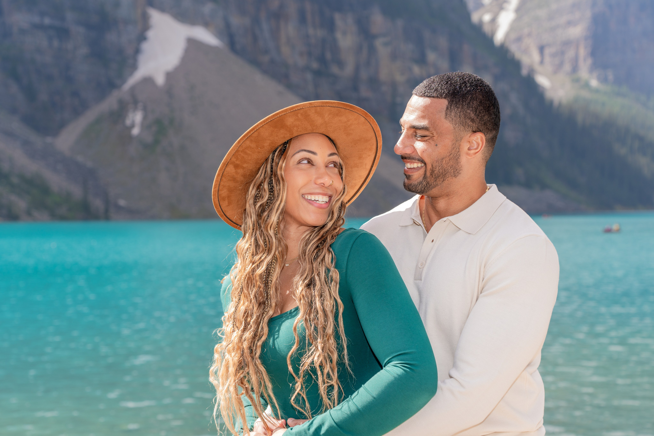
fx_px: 1126
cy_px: 218
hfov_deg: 32.4
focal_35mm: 62
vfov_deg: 21.9
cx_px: 327
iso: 100
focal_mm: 62
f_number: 4.5
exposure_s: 1/125
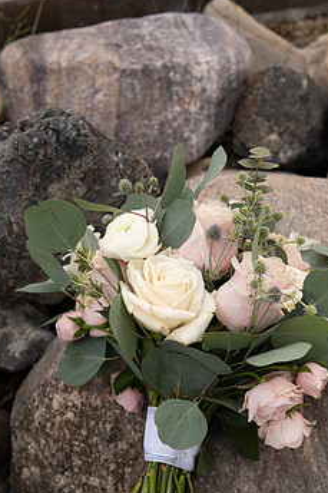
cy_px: 305
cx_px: 175
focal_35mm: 68
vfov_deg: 29.6
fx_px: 930
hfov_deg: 20.0
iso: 500
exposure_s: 1/250
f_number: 5.6
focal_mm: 52
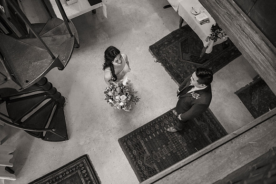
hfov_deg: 67.4
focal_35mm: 27
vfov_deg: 48.0
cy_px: 92
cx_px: 138
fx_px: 207
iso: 2500
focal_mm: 27
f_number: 2.8
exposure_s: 1/125
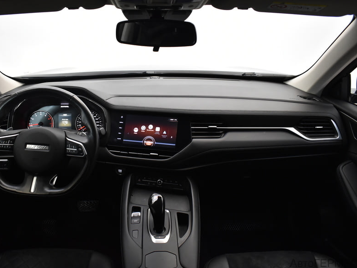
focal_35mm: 30
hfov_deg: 59.8
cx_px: 157
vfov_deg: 46.8
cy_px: 134
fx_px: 309
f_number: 3.5
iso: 1250
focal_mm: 18
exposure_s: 1/30
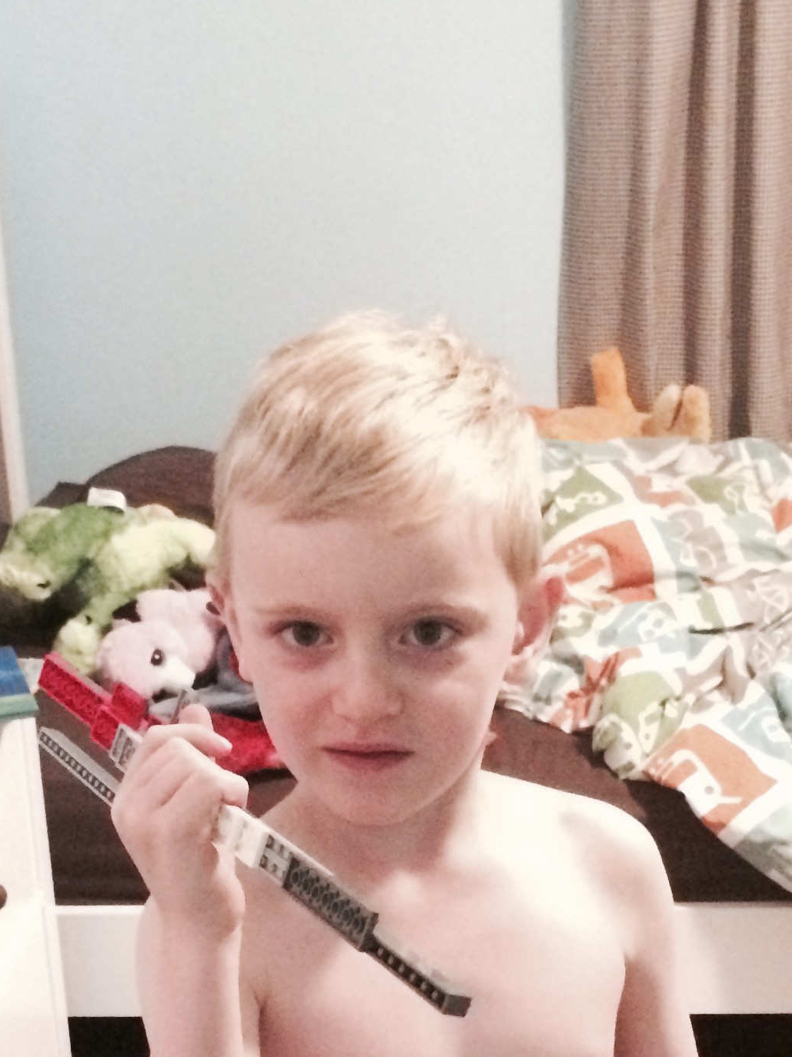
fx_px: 2105
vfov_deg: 26.6
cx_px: 355
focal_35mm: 69
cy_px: 1063
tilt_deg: -30.3
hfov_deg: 21.3
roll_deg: +4.2
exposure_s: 1/15
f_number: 2.2
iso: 1250
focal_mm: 4.15
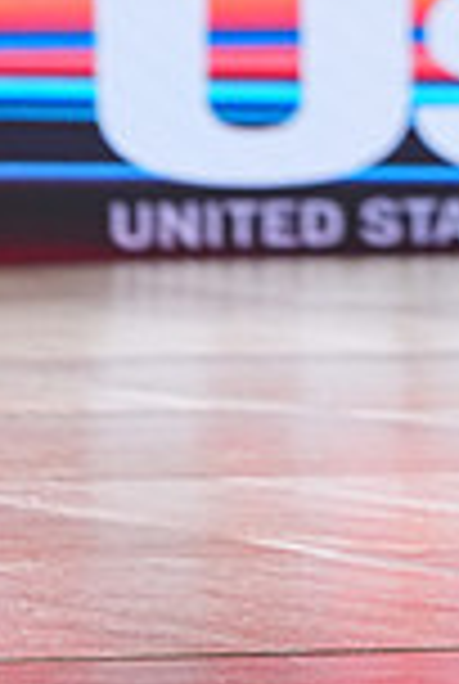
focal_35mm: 693
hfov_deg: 2.0
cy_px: -441
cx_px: 790
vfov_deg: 3.0
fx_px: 13193
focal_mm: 182
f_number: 4
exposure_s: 1/400
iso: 1250
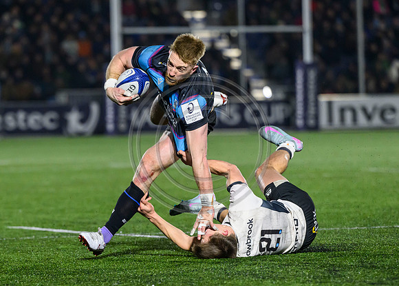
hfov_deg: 6.0
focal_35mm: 336
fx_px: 3808
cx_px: 225
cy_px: 178
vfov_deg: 4.3
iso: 4000
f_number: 3.5
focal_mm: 200
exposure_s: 1/1600
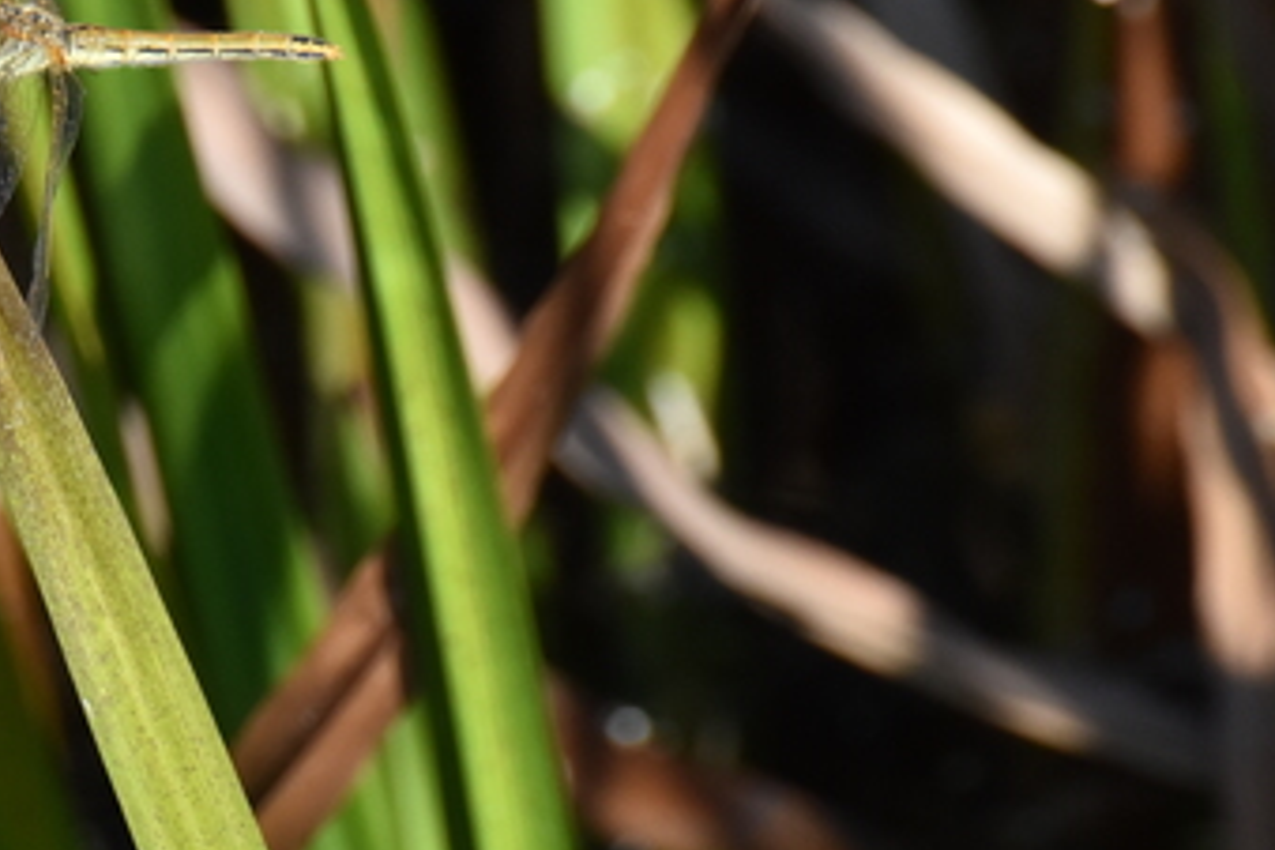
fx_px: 45082
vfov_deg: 1.1
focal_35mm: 1273
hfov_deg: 1.6
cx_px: 23
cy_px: 113
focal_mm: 300
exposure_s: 1/1000
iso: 800
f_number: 8
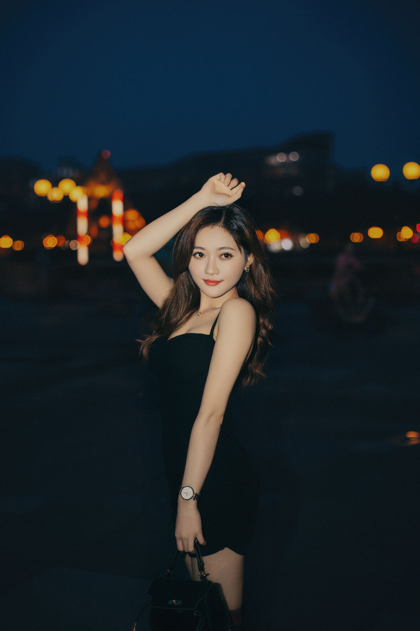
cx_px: 208
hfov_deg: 26.5
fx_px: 893
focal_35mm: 51
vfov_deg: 38.9
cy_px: 313
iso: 250
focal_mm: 50
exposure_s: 1/100
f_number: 2
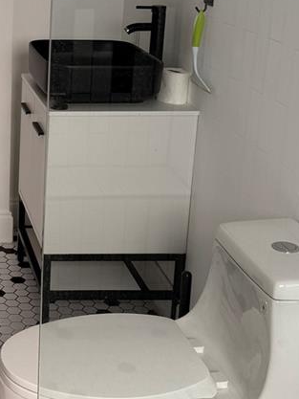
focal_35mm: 69
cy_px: 116
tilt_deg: -13.9
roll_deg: -0.7
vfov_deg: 27.9
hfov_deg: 20.2
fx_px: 794
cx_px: -46
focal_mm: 6.76
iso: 64
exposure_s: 1/169
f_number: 1.78
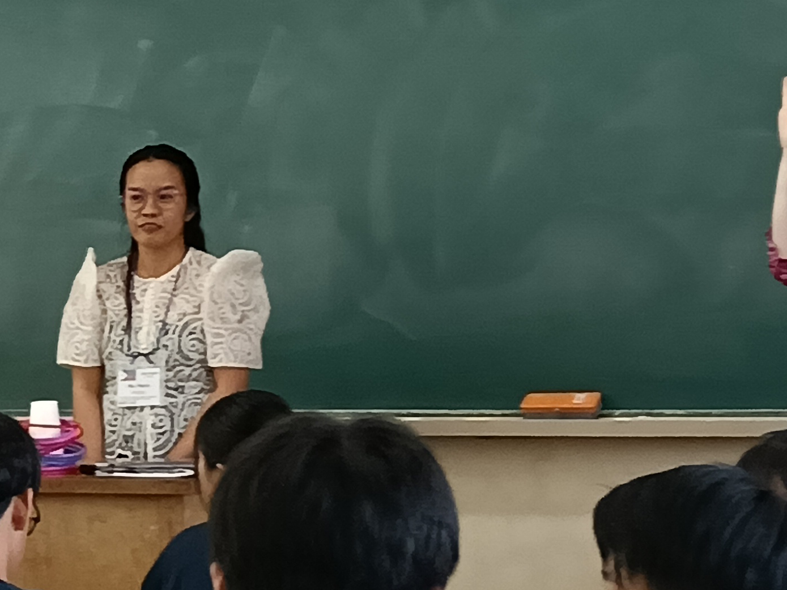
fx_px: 3411
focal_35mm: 150
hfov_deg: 12.9
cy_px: 258
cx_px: -106
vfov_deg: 9.9
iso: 160
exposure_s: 1/33.3
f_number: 1.8
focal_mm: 3.98
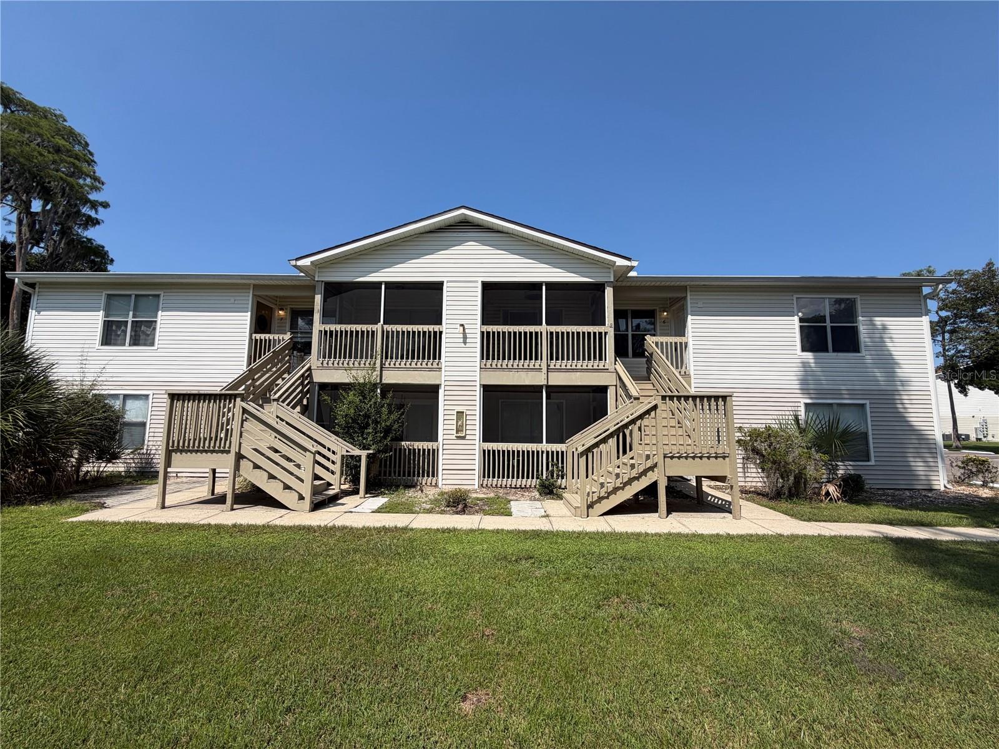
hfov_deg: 102.1
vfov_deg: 85.7
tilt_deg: +7.3
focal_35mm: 14
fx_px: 404
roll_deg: -0.1
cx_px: 500
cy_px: 374
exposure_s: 1/1033
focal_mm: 2.22
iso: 20
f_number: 2.2
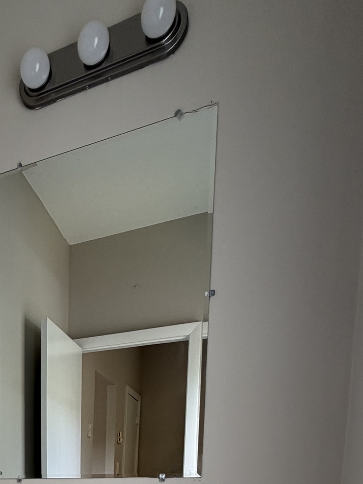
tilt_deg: -5.0
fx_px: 475
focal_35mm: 34
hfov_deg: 37.1
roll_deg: +0.0
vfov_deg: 42.3
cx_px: -7
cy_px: 535
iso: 100
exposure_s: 1/120
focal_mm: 2.22
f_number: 2.2
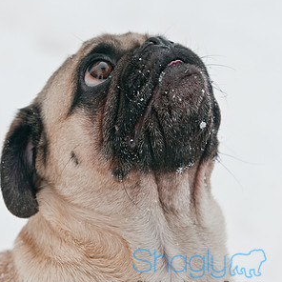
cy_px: 94
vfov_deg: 8.1
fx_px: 2000
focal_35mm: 217
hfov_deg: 8.1
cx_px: 141
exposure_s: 1/800
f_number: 5.6
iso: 200
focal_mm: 112
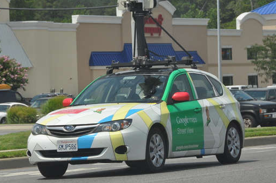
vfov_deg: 5.5
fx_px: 1889
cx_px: 115
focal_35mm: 247
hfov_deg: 8.4
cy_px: 89
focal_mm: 105
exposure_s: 1/640
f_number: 13
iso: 400
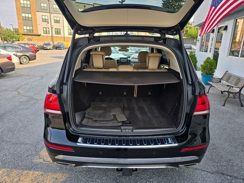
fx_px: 162
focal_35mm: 23
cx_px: 122
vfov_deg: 58.9
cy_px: 92
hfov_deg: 73.9
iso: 12
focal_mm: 6.3
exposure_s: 1/180
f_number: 1.7
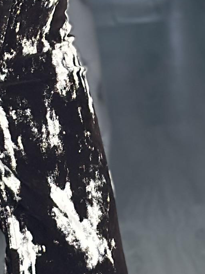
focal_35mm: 284
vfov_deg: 7.0
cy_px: 105
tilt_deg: -19.1
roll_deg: +3.3
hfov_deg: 5.2
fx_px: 2242
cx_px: 0
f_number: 1.78
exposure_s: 1/121
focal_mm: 6.86
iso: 125
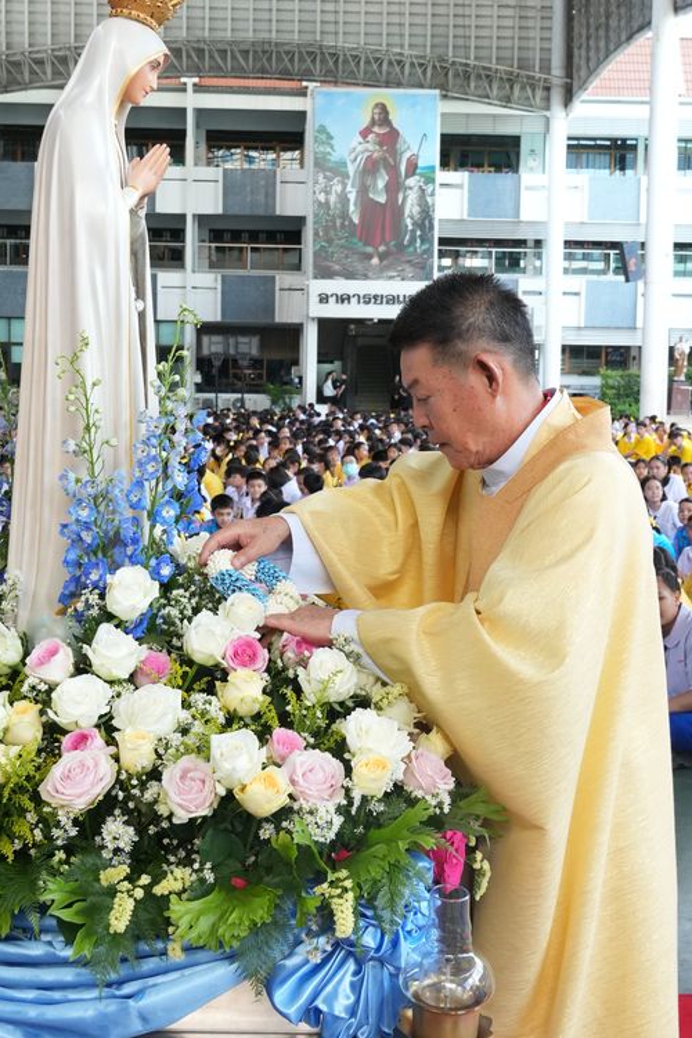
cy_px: 468
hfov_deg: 30.5
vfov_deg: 44.4
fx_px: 1269
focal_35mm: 44
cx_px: 326
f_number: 5.6
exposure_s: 1/200
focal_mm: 22
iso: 1250
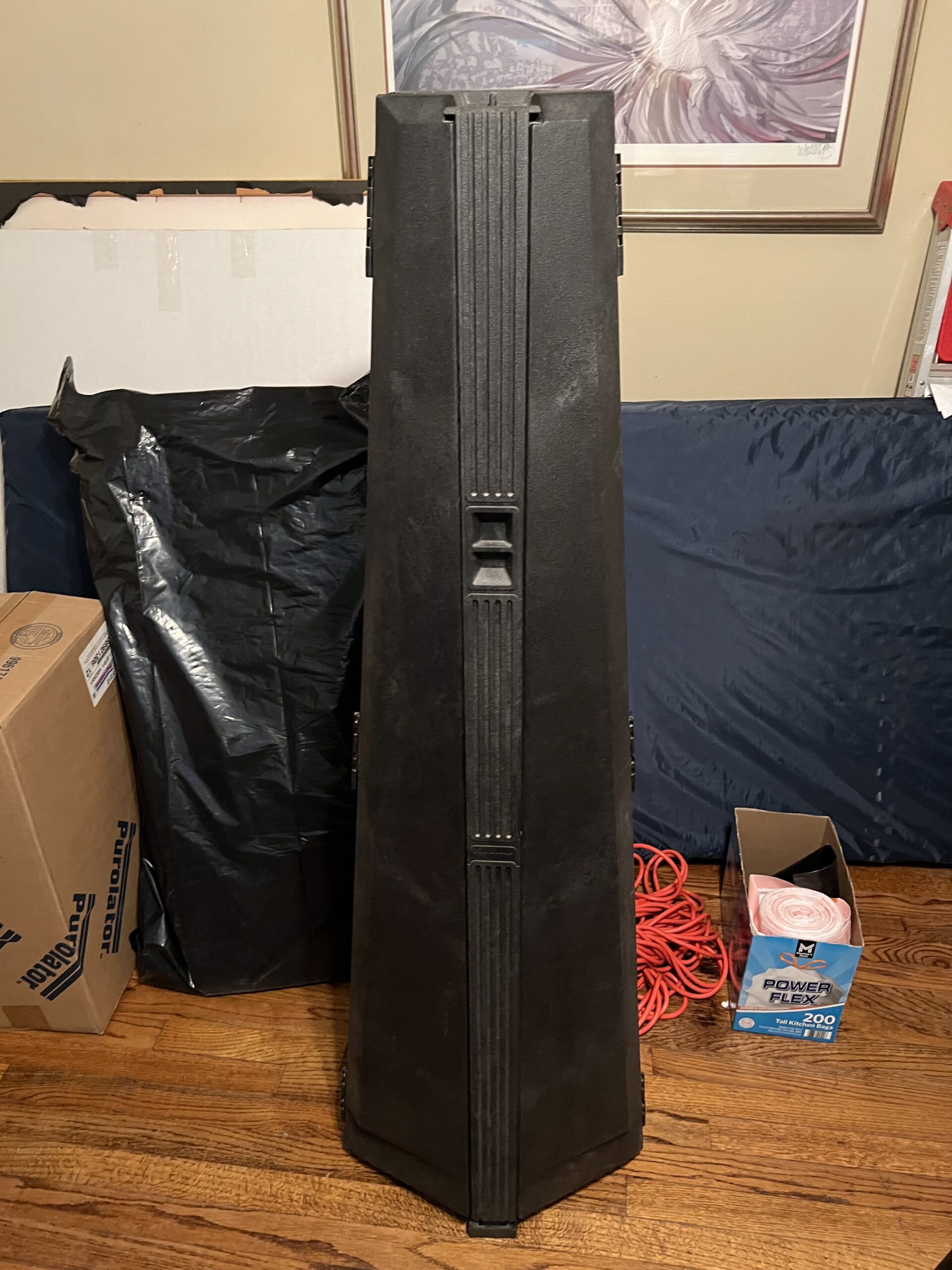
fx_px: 953
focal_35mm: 26
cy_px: 635
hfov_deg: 53.1
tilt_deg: -31.2
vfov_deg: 67.3
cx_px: 476
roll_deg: +1.4
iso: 640
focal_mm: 5.7
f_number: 1.5
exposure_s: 1/30
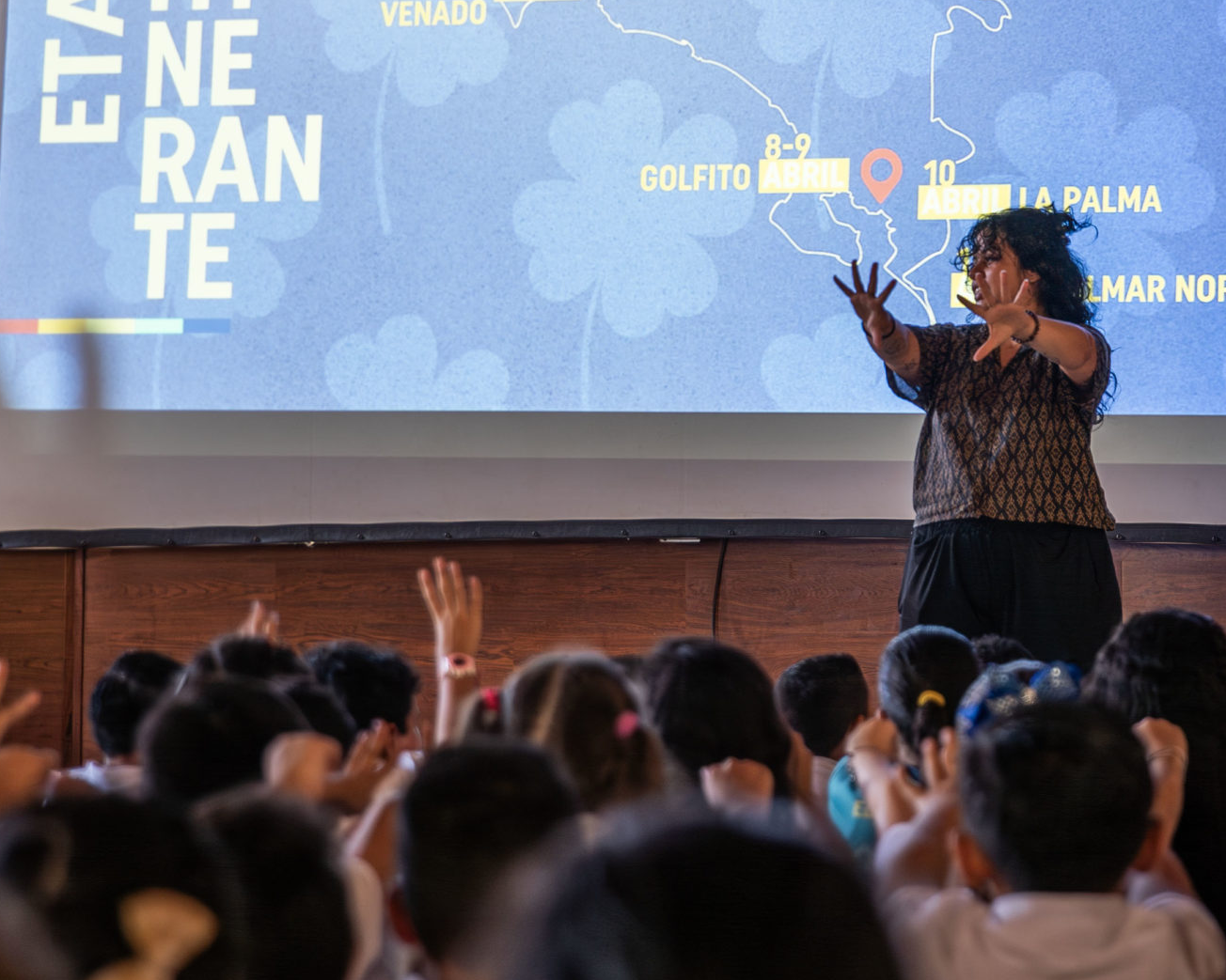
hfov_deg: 16.3
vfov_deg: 13.0
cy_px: 214
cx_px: 753
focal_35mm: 118
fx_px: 4281
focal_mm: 64
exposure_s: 1/50
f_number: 3.5
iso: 3200
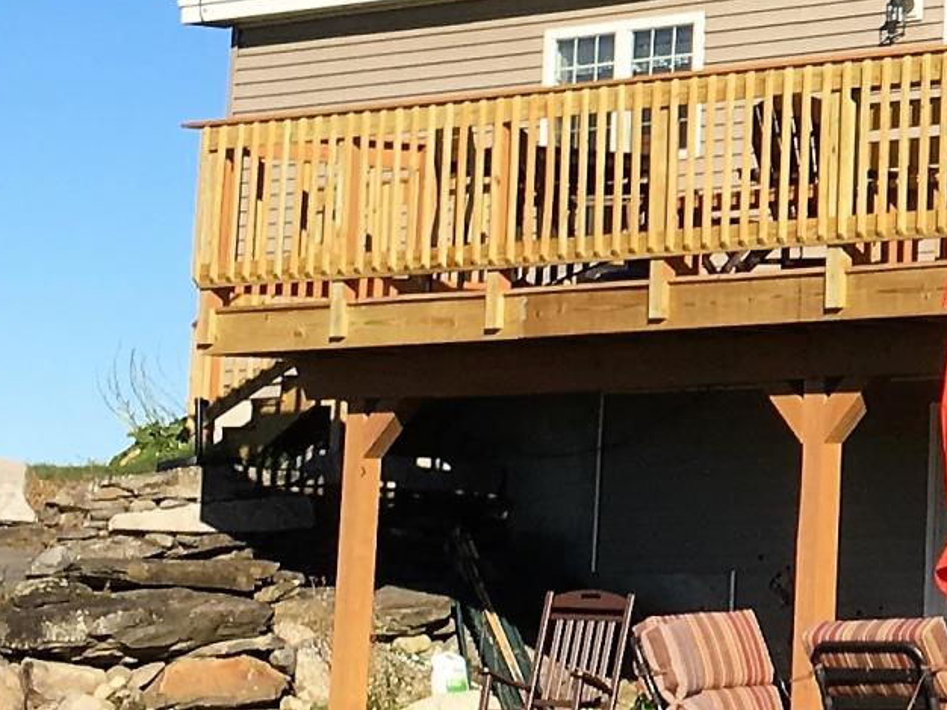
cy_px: -9
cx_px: 1502
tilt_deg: +9.8
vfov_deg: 10.6
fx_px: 3801
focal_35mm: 139
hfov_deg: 13.3
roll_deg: -0.3
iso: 25
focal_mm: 4.15
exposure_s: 1/1672
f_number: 2.2
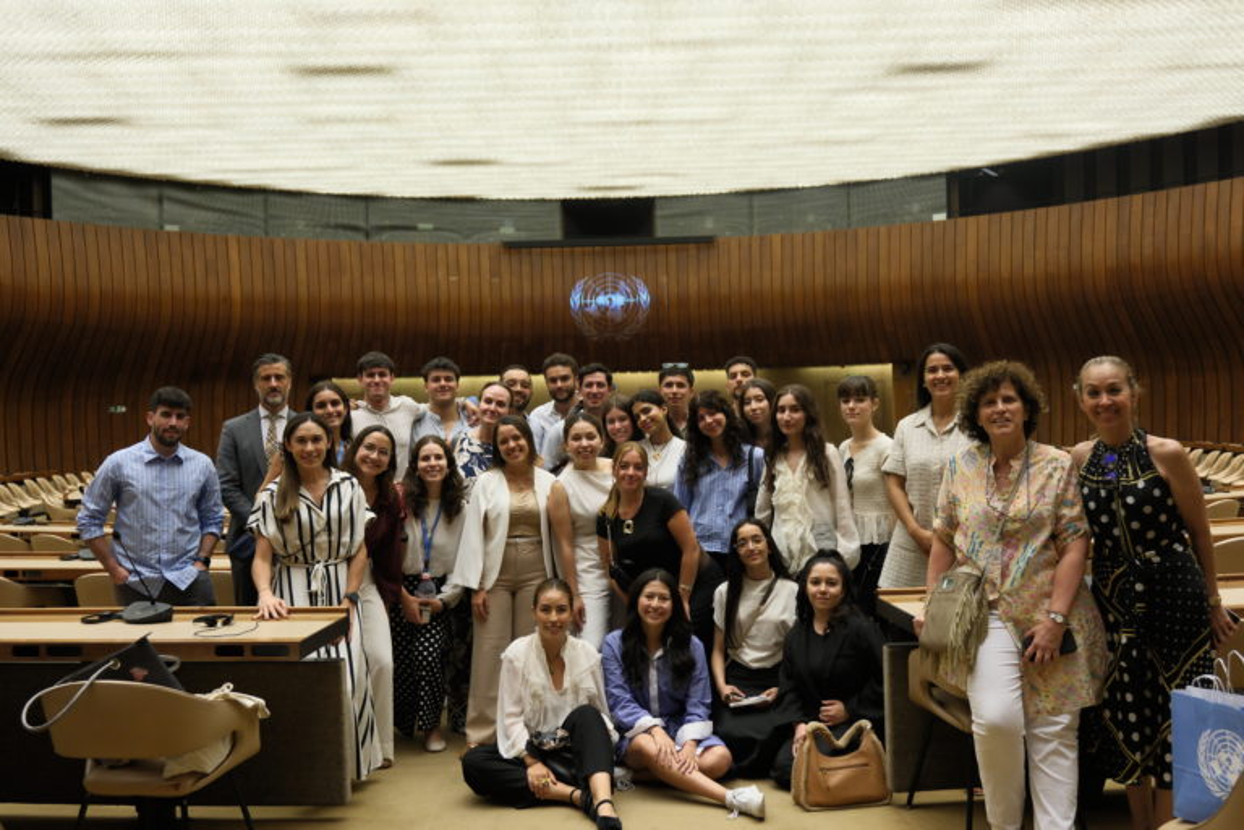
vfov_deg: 38.9
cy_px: 415
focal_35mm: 34
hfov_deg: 55.8
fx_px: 1175
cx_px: 622
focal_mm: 22.7
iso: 1250
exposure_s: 1/100
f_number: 3.3
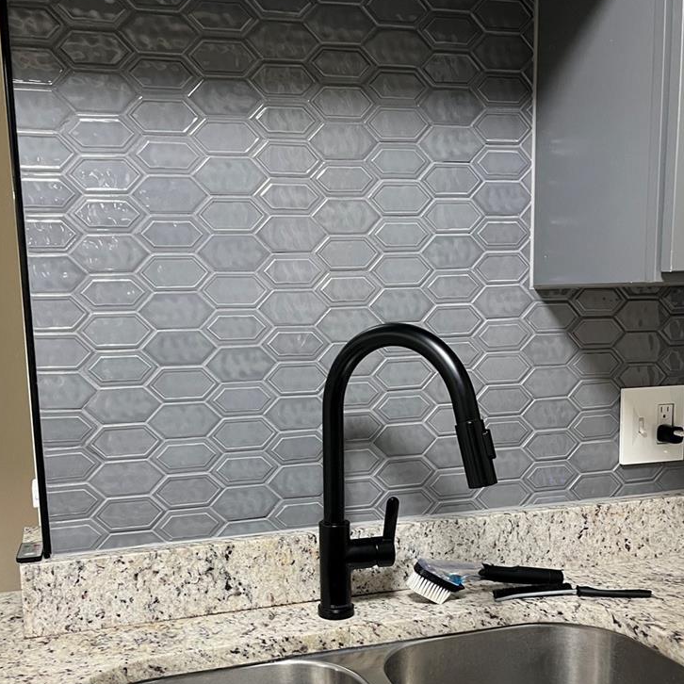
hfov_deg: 43.8
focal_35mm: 38
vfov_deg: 43.5
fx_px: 850
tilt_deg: -9.5
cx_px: 325
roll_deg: +0.9
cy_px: 431
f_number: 1.6
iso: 250
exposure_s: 1/60
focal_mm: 5.1
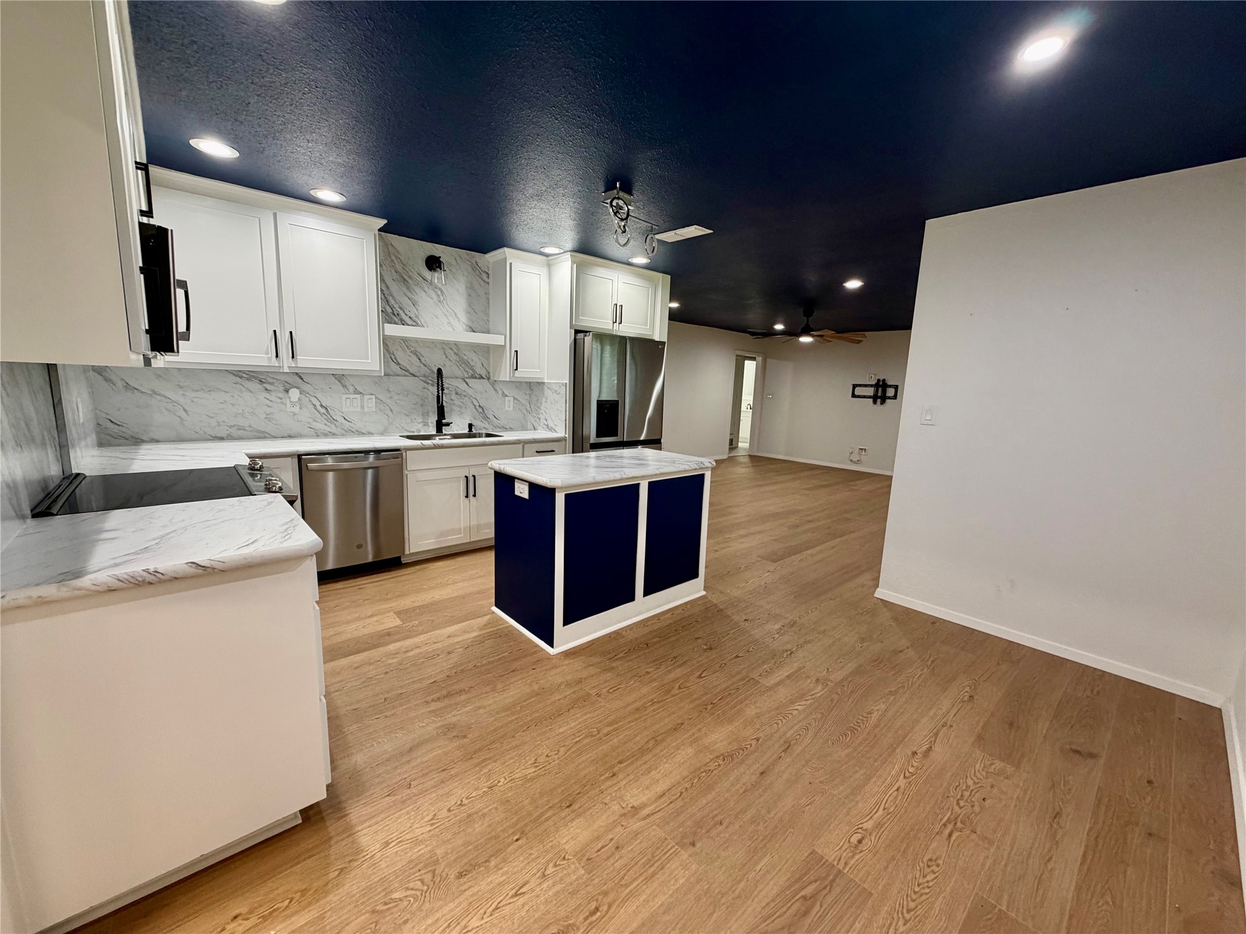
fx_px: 504
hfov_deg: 102.1
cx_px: 623
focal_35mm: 14
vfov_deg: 85.7
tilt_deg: -10.9
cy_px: 467
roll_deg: -2.0
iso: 200
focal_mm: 2.22
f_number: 2.2
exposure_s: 1/60
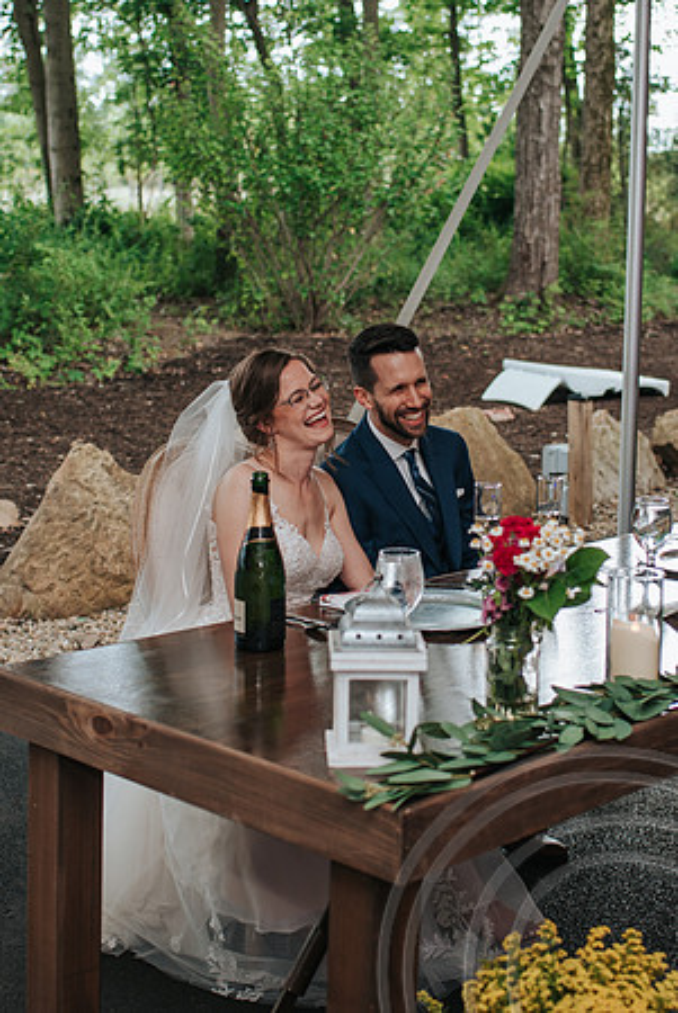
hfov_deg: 23.3
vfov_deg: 34.2
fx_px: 1644
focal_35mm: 58
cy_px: 450
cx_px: 359
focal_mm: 35
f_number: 2.8
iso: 320
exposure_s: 1/200
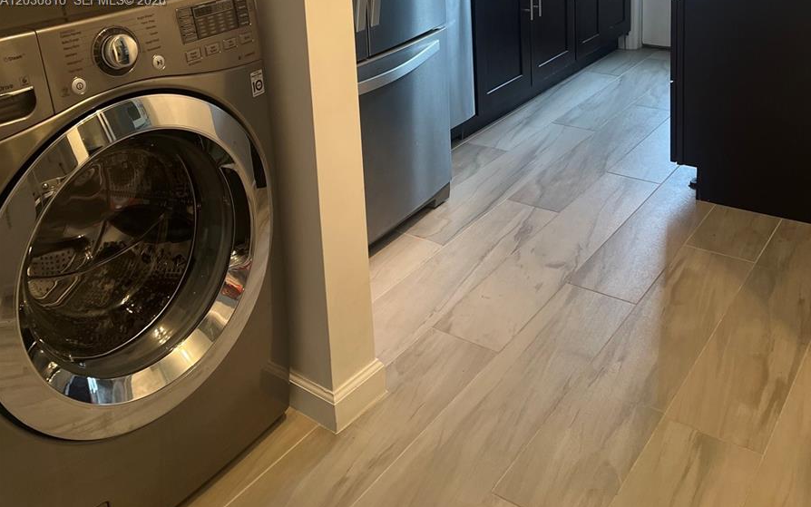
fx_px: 818
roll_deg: +2.6
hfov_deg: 52.7
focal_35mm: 37
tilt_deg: -11.0
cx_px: 406
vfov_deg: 31.8
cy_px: 2
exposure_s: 1/60
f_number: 1.5
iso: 80
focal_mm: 5.7
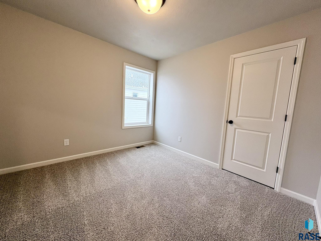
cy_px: 120
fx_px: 130
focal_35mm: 14
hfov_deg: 102.1
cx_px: 160
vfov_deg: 85.7
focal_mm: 2.22
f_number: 2.2
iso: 80
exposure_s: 1/120
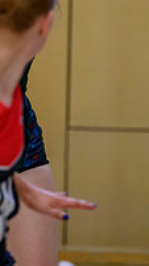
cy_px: -5
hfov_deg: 1.7
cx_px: -61
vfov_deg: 3.0
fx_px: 5080
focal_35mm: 723
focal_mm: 200
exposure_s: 1/1000
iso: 4000
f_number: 3.2
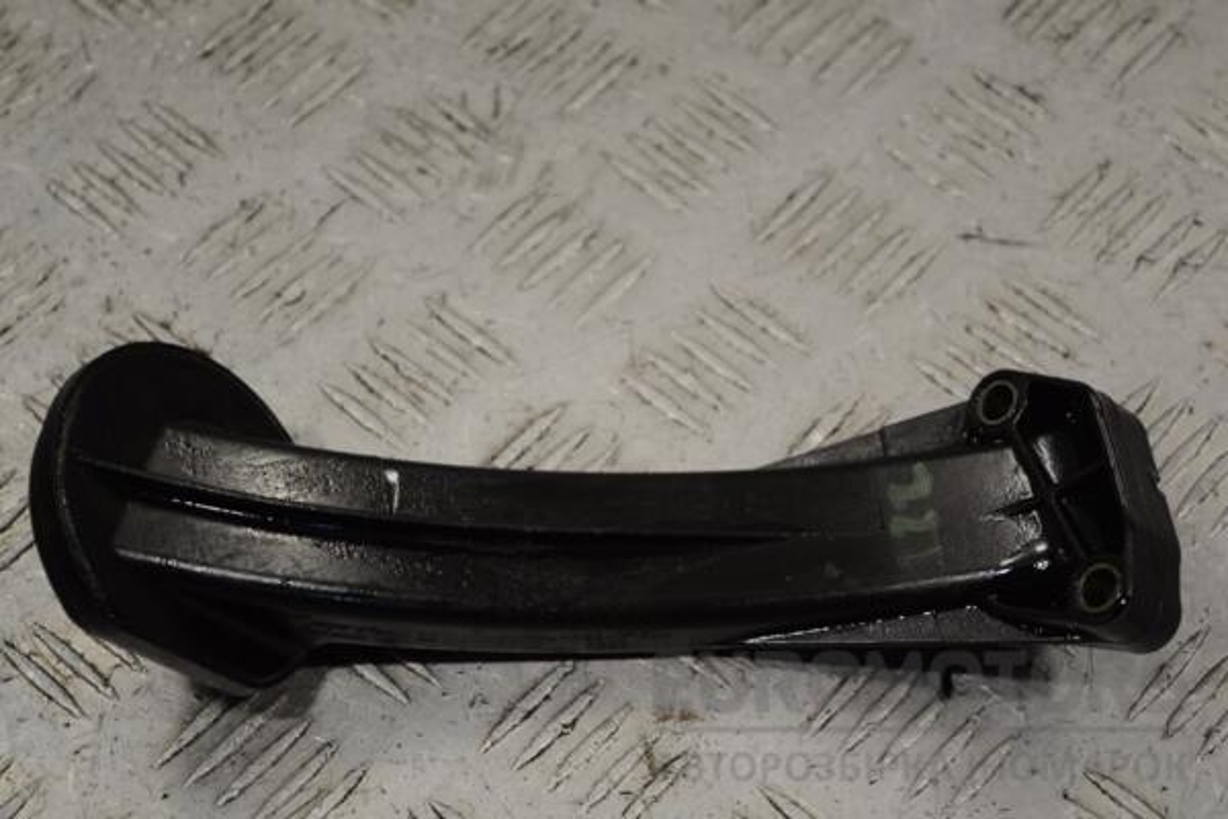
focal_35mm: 82
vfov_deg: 16.6
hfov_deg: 24.6
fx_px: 2814
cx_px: 614
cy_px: 410
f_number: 5.6
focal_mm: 55
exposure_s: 1/30
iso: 100
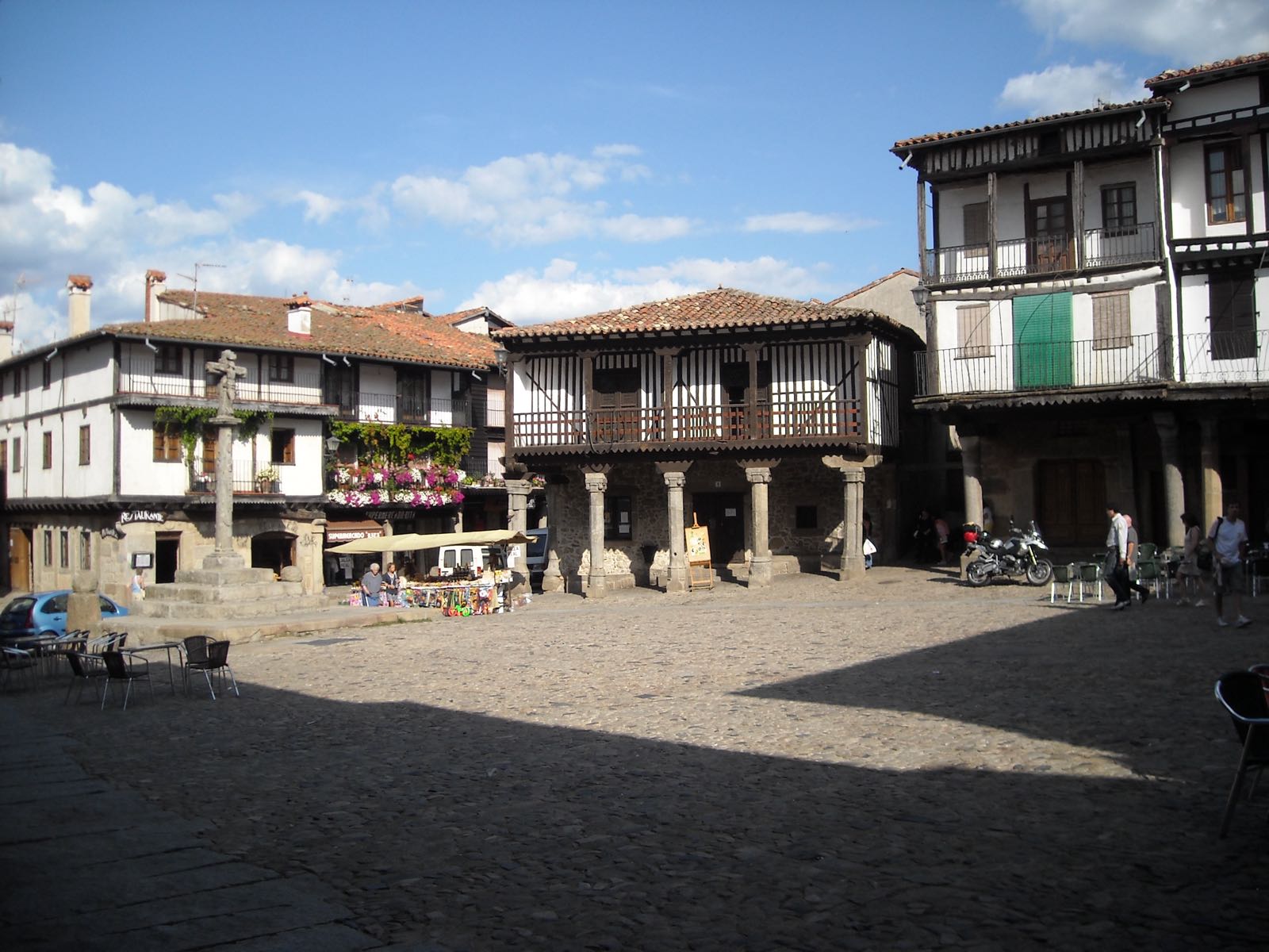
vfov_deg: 40.7
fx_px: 1283
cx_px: 634
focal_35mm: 35
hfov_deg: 52.6
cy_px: 476
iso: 64
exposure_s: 1/284
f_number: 5.6
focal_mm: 5.7
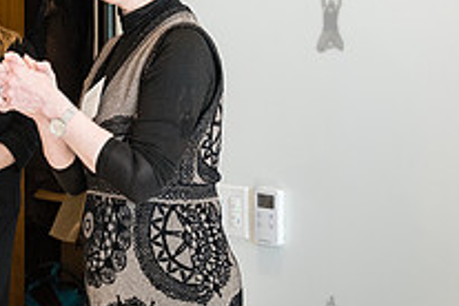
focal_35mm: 115
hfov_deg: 17.5
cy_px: 16
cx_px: 29
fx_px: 1466
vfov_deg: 11.8
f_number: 5
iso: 2000
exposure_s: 1/160
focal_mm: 34
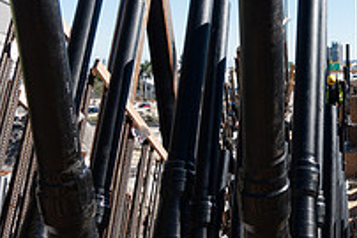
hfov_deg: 27.4
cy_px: 34
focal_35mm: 69
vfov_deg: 19.5
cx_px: 362
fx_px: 685
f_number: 4
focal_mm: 8.8
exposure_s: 1/800
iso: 125
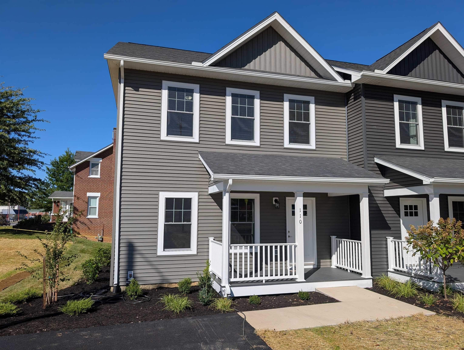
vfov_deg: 56.9
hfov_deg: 71.5
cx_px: 232
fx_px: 322
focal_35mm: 24
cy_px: 175
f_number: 1.68
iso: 22
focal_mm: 6.9
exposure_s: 1/2174
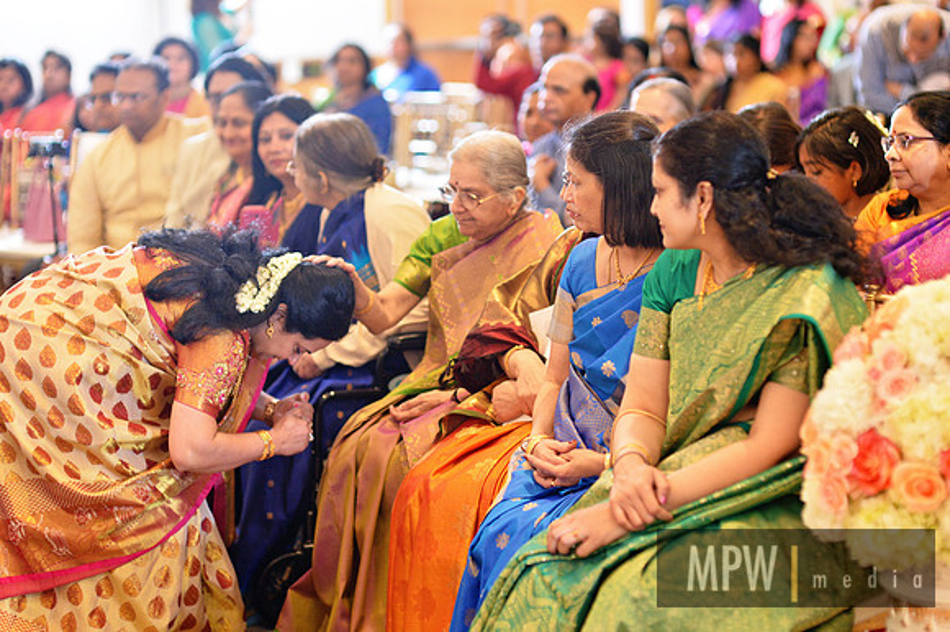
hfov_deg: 23.9
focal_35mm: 85
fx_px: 2242
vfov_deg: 16.1
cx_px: 475
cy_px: 316
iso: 2500
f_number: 2.2
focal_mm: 85
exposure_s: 1/250
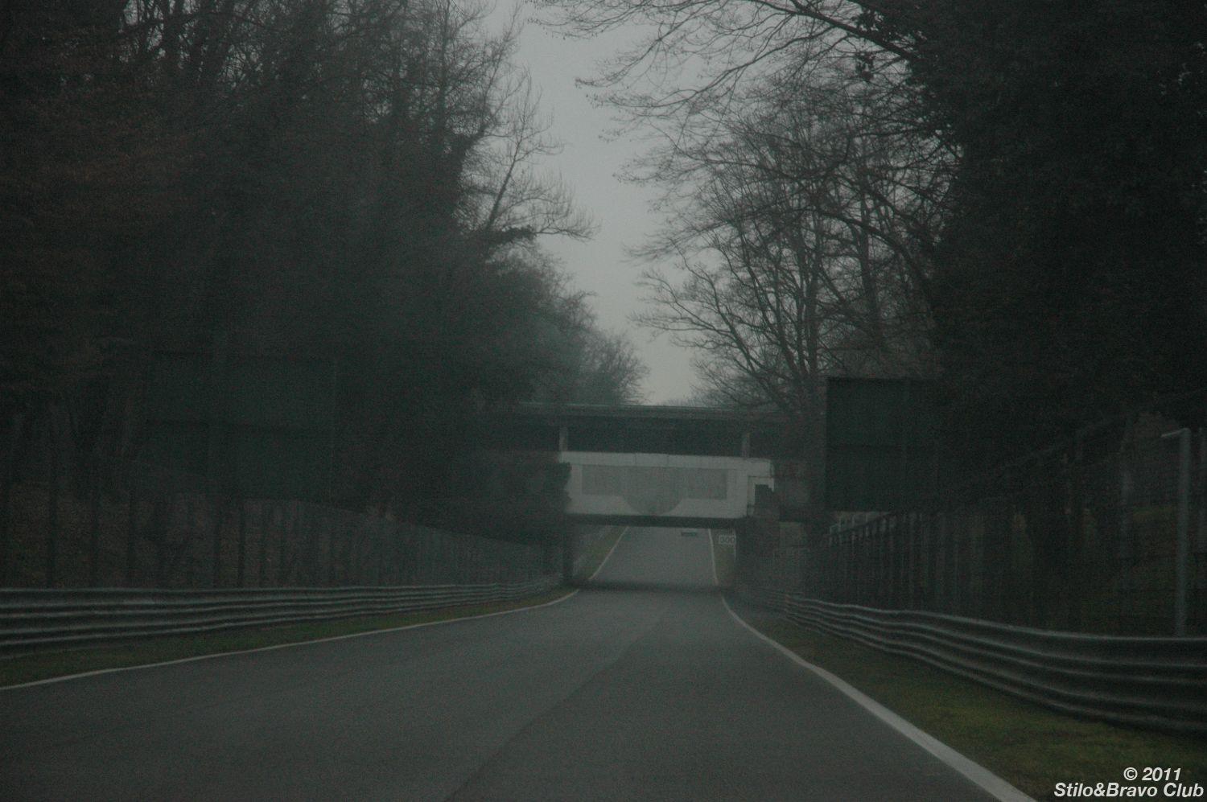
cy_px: 401
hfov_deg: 19.5
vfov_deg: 13.0
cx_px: 604
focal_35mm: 105
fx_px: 3517
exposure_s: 1/500
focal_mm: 70
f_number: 5.6
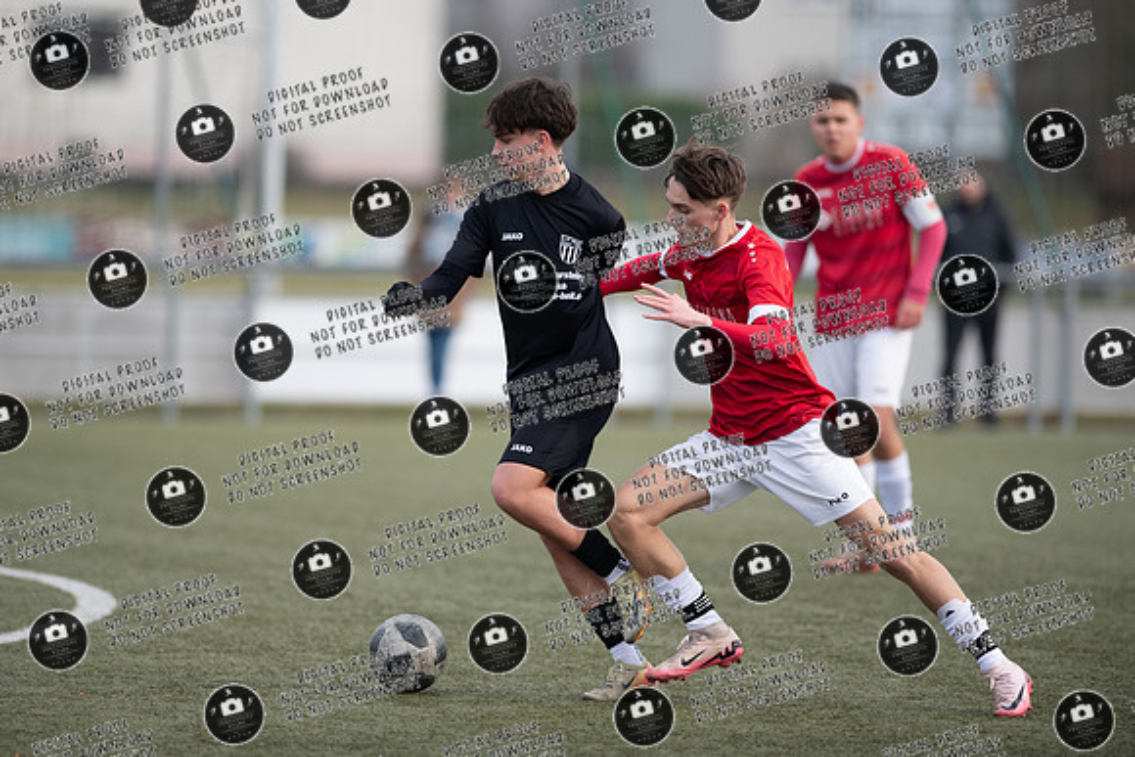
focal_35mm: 319
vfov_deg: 4.3
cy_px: 365
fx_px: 10072
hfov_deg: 6.4
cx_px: 531
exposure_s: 1/1600
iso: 250
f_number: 3.2
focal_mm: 300
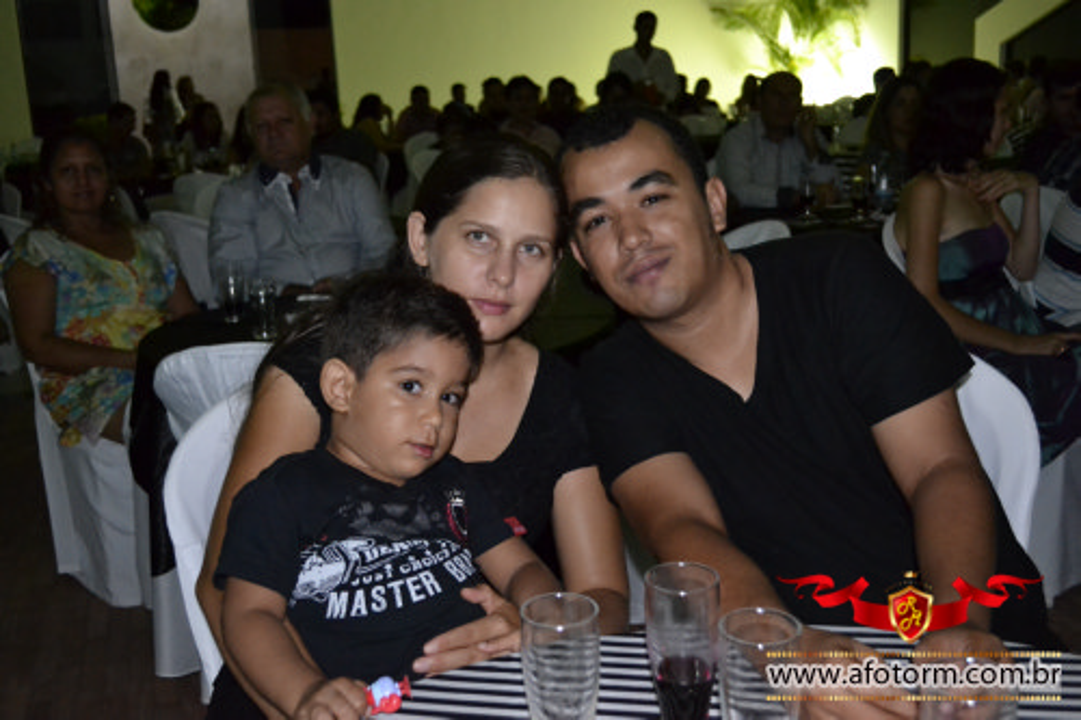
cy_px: 360
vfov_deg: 34.2
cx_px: 540
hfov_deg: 49.6
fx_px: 1171
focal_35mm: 39
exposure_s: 1/60
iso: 3200
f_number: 4.2
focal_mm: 26
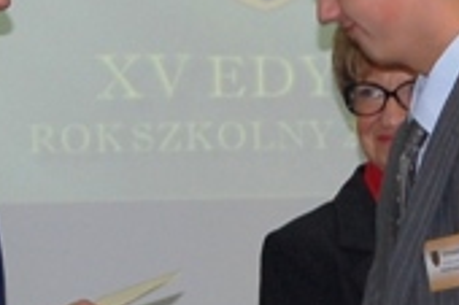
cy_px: 196
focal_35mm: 268
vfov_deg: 5.1
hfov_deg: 7.7
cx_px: 289
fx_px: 3414
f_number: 5
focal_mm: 38
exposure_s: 1/60
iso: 400
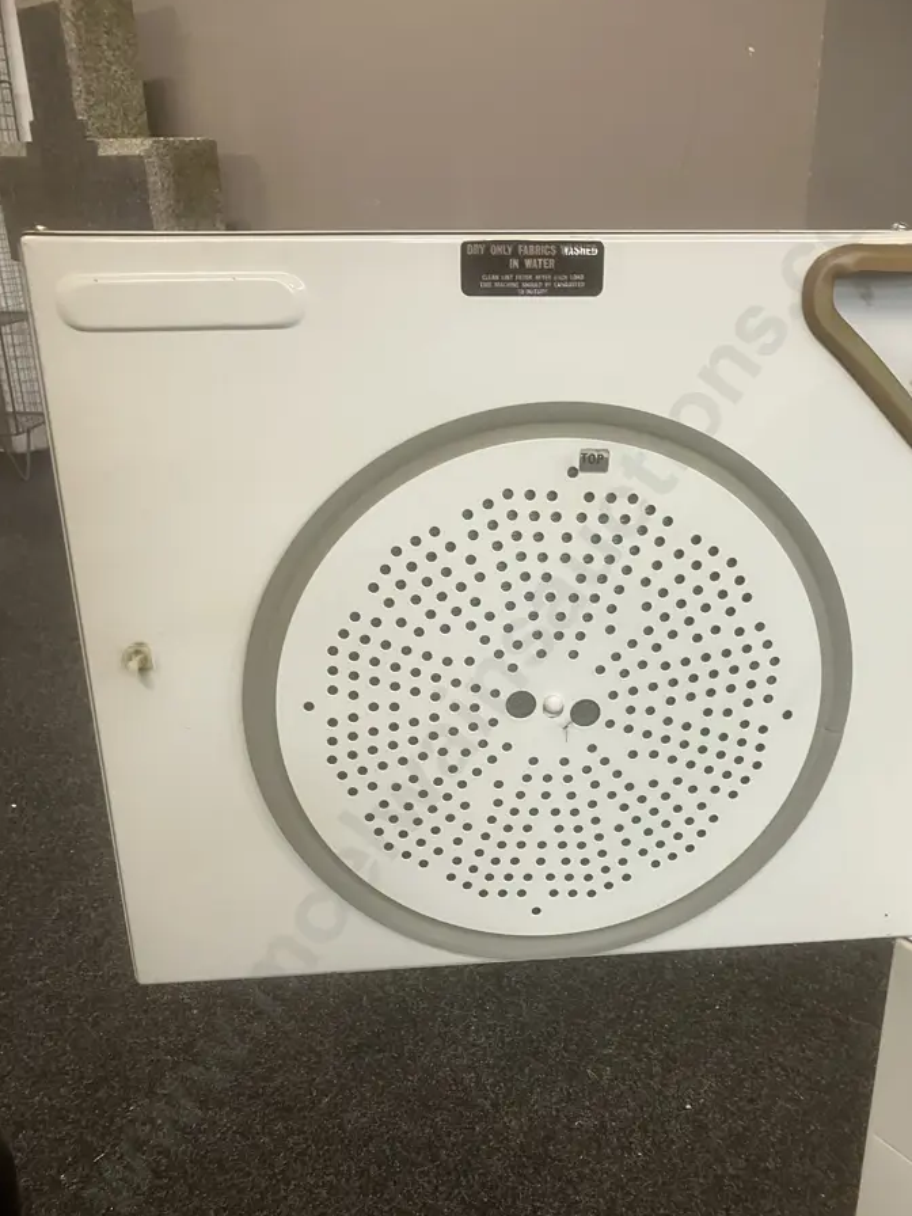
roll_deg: -0.6
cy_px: 656
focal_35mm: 32
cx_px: 516
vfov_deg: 56.7
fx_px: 1124
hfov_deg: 44.1
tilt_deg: -21.1
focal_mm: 3.99
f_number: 1.8
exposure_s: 1/50
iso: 160
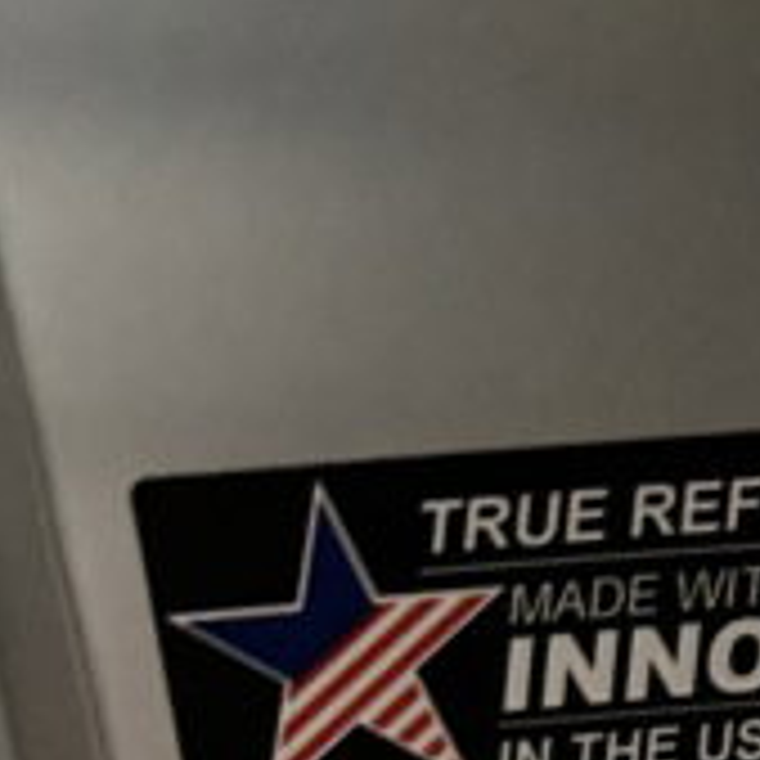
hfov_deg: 14.9
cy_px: 1383
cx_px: 1363
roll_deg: +6.0
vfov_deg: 14.8
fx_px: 2534
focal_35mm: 102
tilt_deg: -15.8
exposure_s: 1/32
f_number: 1.78
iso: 1000
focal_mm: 6.86
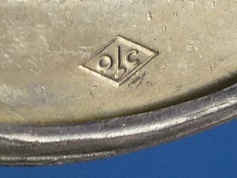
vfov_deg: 9.0
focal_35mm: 165
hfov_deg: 12.0
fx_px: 1130
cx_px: 98
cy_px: 11
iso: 200
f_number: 4.8
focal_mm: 14.8
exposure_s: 1/80
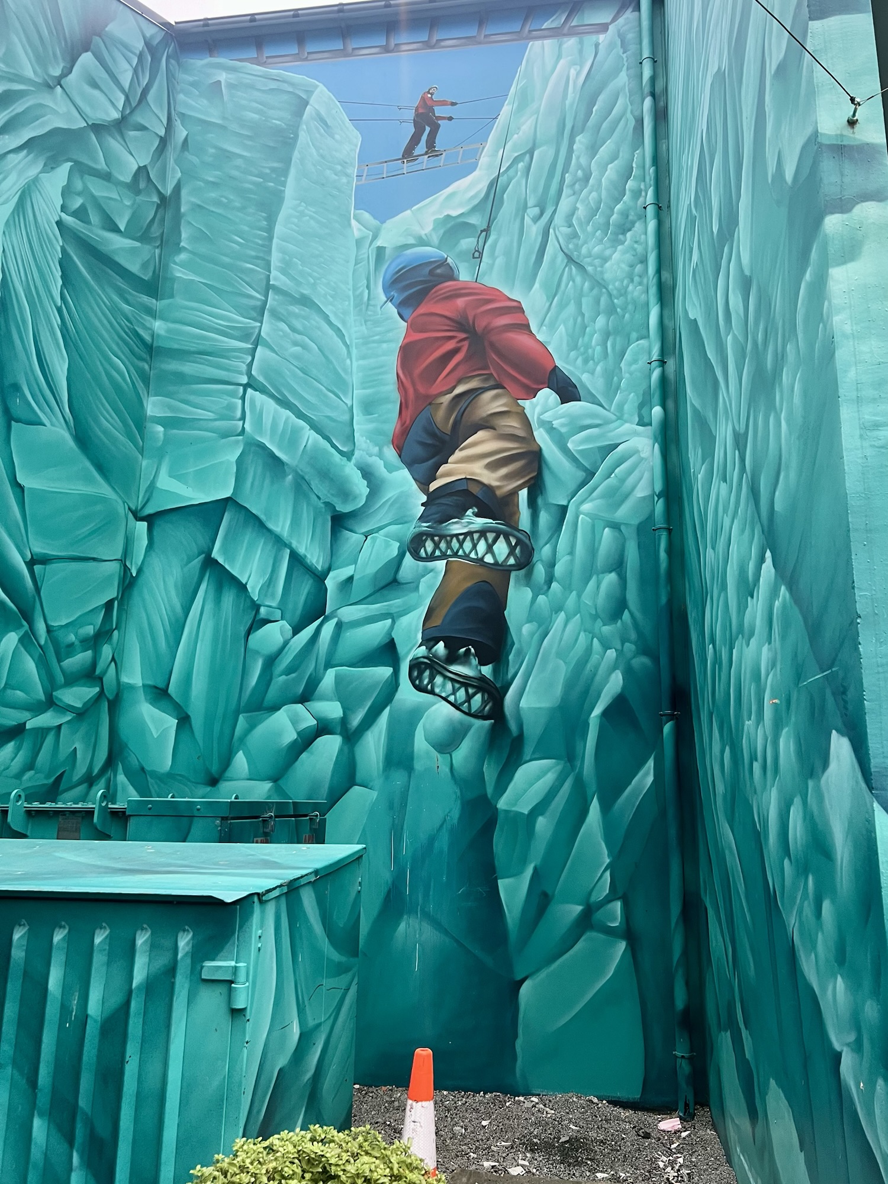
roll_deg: -1.2
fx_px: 889
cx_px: 444
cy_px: 592
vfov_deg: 67.3
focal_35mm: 26
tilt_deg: +12.1
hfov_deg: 53.1
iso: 80
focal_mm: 5.7
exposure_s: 1/50
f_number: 1.5
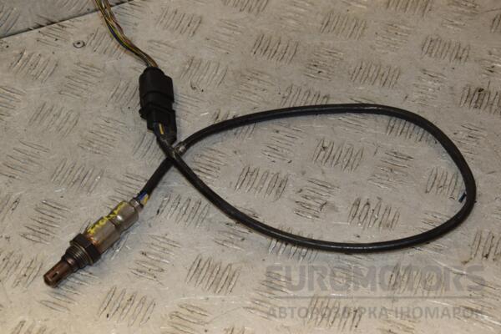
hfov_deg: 28.1
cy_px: 167
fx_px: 1002
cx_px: 250
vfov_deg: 18.9
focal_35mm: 72
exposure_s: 1/200
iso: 800
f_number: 8
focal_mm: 48
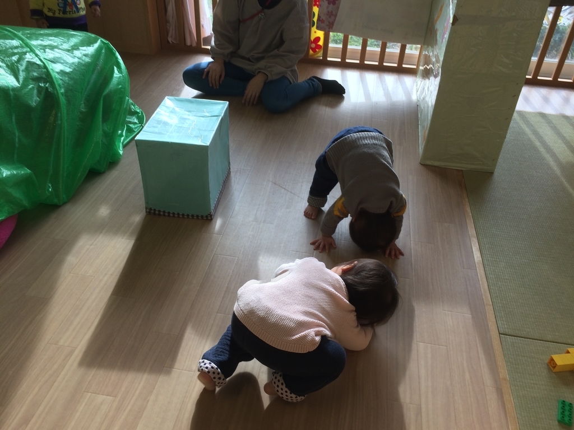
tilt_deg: -37.3
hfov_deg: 61.7
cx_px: 287
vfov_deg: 48.2
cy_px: 215
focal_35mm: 29
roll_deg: -2.7
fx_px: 481
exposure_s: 1/137
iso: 32
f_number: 2.2
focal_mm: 4.15
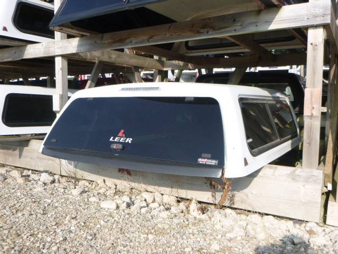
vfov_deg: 45.4
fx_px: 303
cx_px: 169
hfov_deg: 58.4
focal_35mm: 31
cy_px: 127
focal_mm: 5.5
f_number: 4.2
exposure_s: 1/250
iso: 100
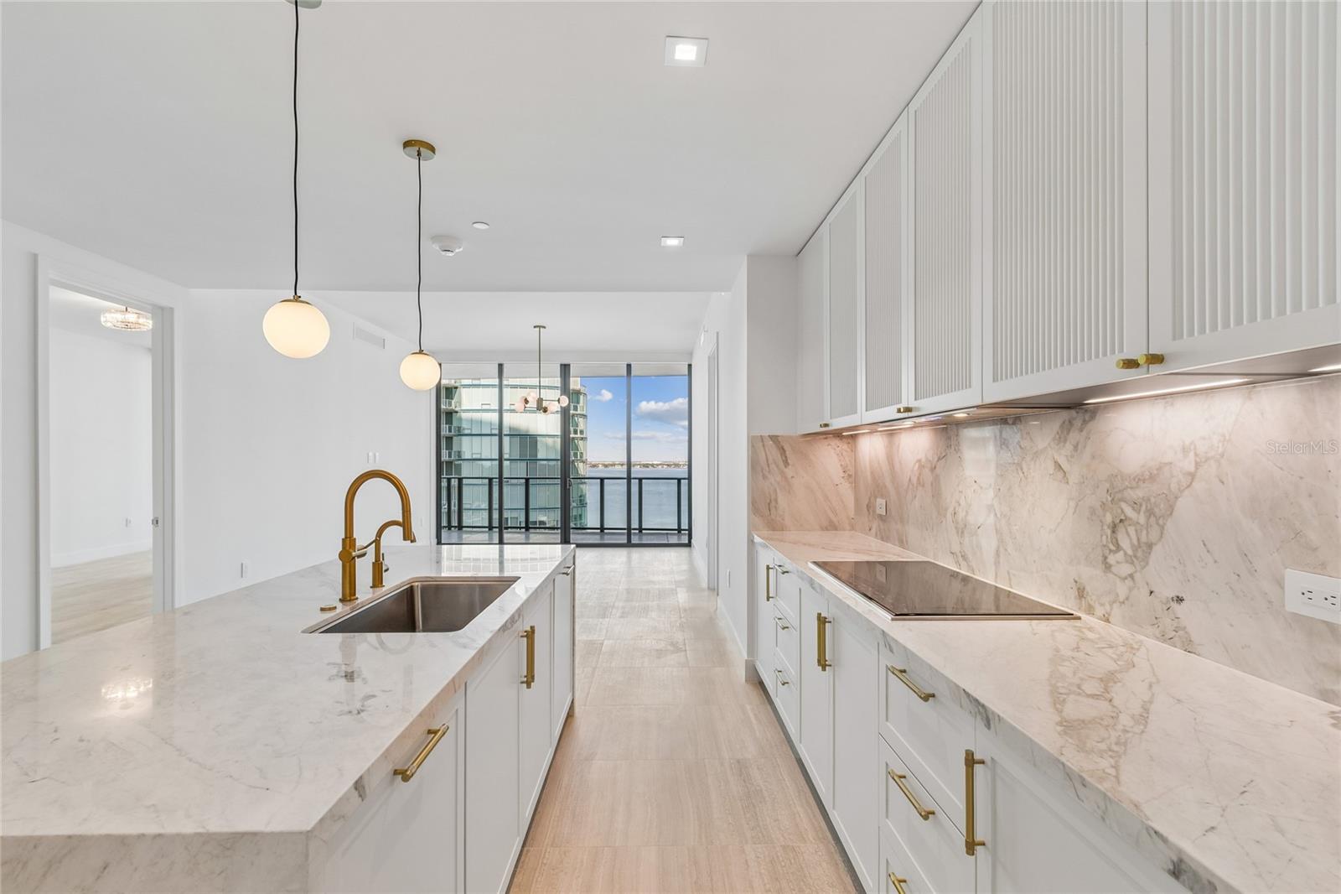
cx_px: 670
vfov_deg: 77.3
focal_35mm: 15
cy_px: 447
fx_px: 559
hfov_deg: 100.4
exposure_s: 1/10
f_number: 7.1
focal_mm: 10
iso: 100
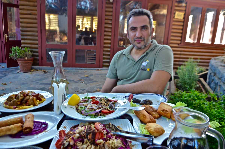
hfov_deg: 67.5
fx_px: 168
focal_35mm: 27
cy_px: 74
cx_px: 112
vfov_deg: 47.7
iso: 400
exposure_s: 1/100
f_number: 5
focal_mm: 18
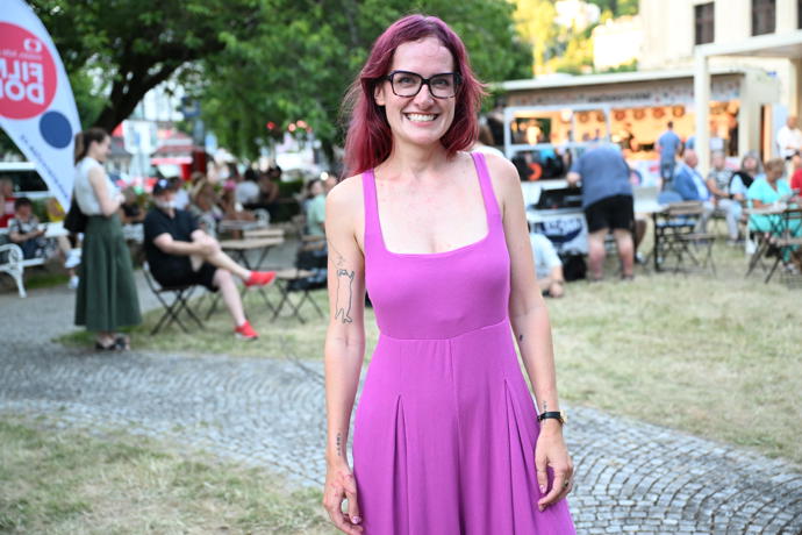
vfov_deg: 34.2
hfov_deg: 49.6
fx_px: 869
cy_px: 268
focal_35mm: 39
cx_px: 401
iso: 2500
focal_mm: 39
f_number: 2.8
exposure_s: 1/500
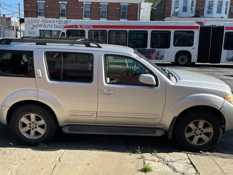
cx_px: 109
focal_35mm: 34
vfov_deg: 41.8
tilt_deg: -9.6
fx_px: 229
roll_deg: -2.3
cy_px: 94
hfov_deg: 53.9
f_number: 1.6
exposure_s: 1/1490
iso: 32
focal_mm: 4.2
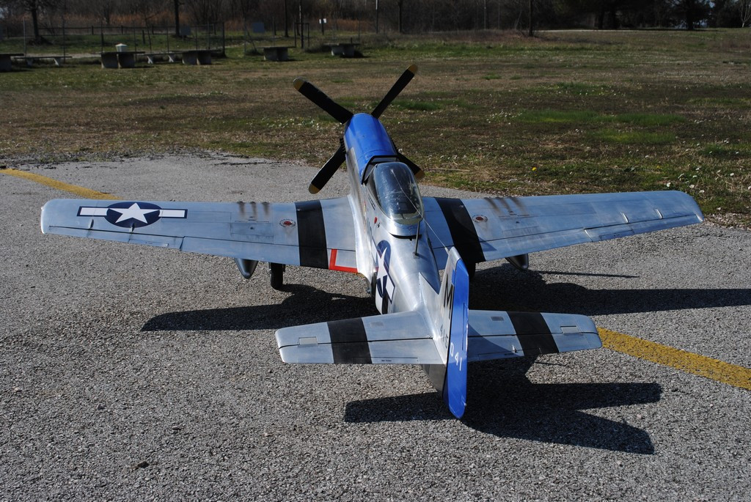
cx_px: 376
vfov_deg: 30.9
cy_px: 251
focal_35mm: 44
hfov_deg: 44.9
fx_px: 908
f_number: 9
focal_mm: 29
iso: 100
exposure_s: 1/320
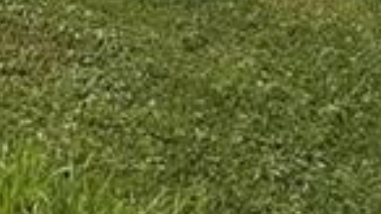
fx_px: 1505
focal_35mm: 149
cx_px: -292
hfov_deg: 13.1
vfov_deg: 6.2
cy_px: -741
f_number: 1.7
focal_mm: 4.2
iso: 50
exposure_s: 1/2672
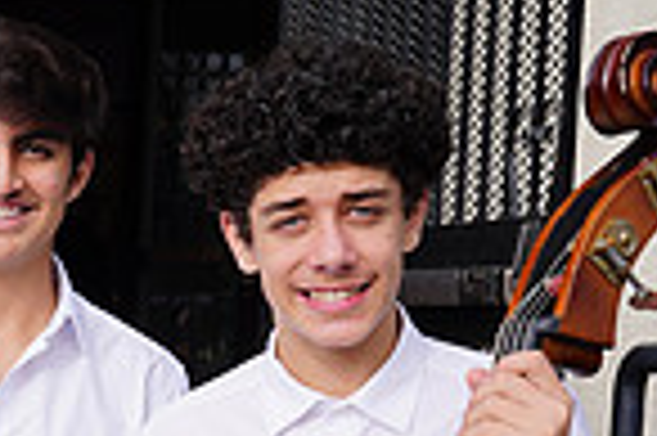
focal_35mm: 143
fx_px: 2607
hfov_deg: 13.2
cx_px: -450
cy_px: 627
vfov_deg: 9.3
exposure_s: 1/200
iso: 100
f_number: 8
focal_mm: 36
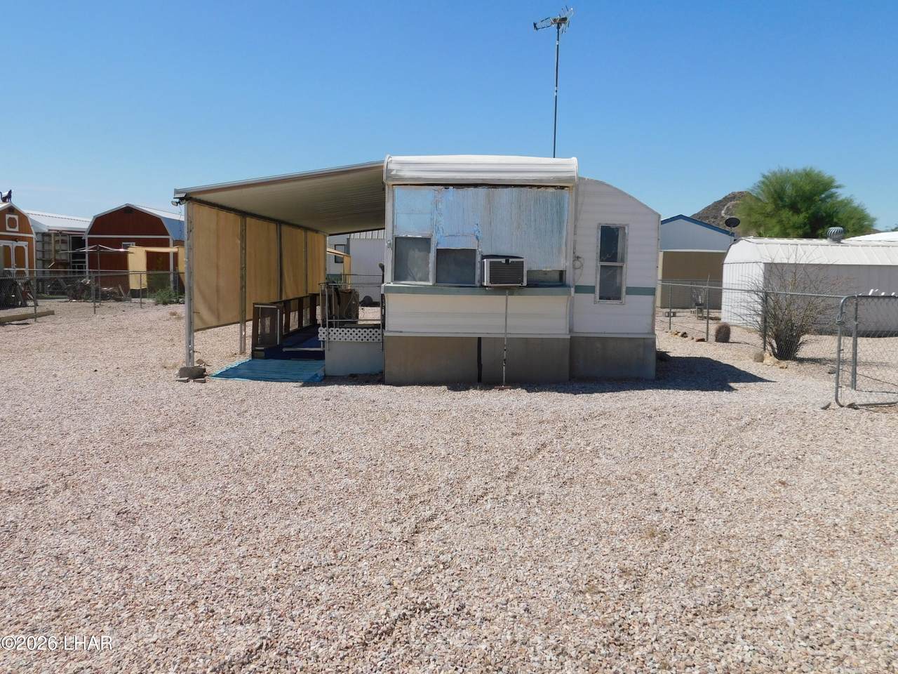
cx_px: 449
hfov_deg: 60.0
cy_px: 337
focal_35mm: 30
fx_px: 778
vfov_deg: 46.8
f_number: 6.4
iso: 125
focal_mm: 5.3
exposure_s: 1/640
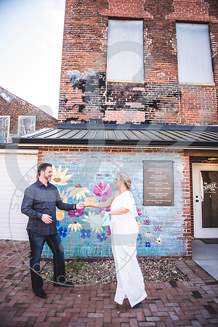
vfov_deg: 73.7
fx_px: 218
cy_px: 164
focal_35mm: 24
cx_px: 109
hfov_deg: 53.1
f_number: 2.8
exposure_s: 1/400
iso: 100
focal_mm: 24
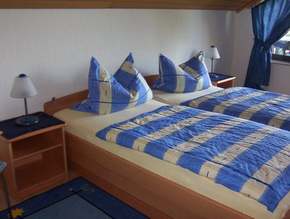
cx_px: 145
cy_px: 110
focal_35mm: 36
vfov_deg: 39.8
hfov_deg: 51.2
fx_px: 302
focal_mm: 5.54
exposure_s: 1/30
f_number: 2.76
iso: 140
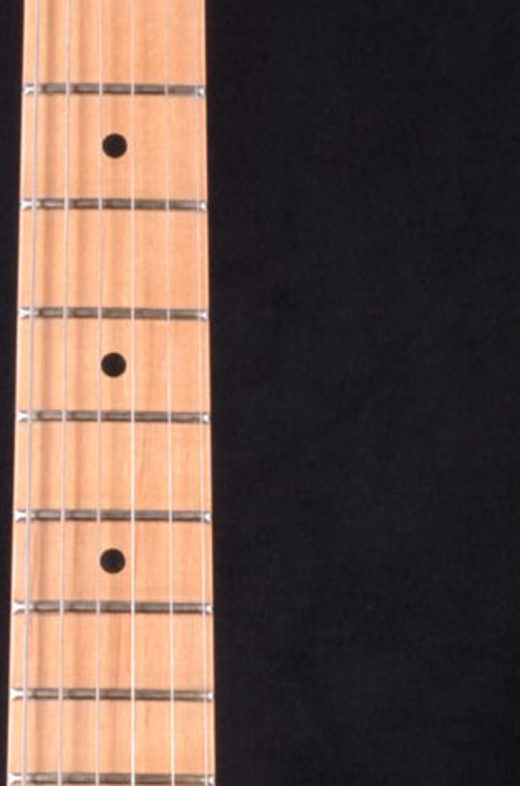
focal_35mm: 243
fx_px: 5288
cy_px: 834
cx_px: 137
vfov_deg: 8.4
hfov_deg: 5.6
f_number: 13
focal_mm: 30
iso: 200
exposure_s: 1/200
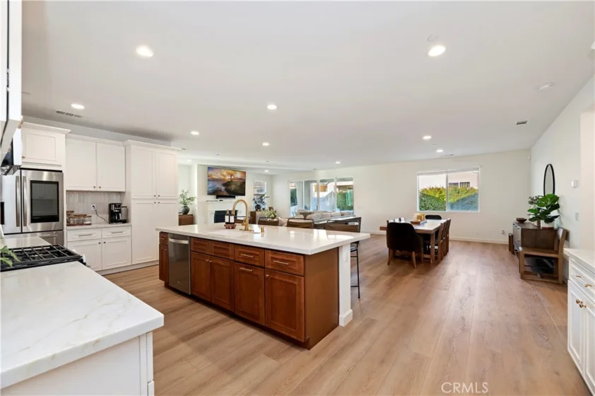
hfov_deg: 104.3
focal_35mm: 14
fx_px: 231
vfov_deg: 81.1
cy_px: 198
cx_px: 298
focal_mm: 14
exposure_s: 1/8
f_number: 10
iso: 500
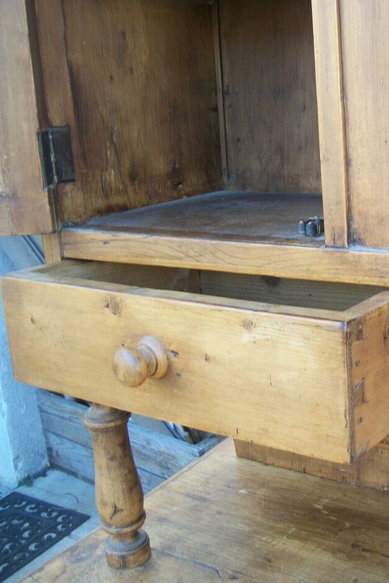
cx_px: 382
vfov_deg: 43.6
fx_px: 730
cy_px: 288
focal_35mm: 45
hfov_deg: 28.2
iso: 80
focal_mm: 5.7
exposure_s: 1/60
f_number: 2.9
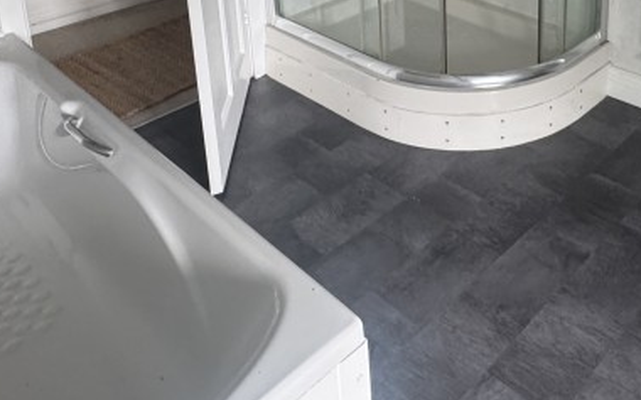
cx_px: 474
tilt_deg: -12.6
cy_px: -108
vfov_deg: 27.2
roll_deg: +1.7
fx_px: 698
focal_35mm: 40
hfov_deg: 47.6
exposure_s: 1/96
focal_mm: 2.22
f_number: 2.2
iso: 320
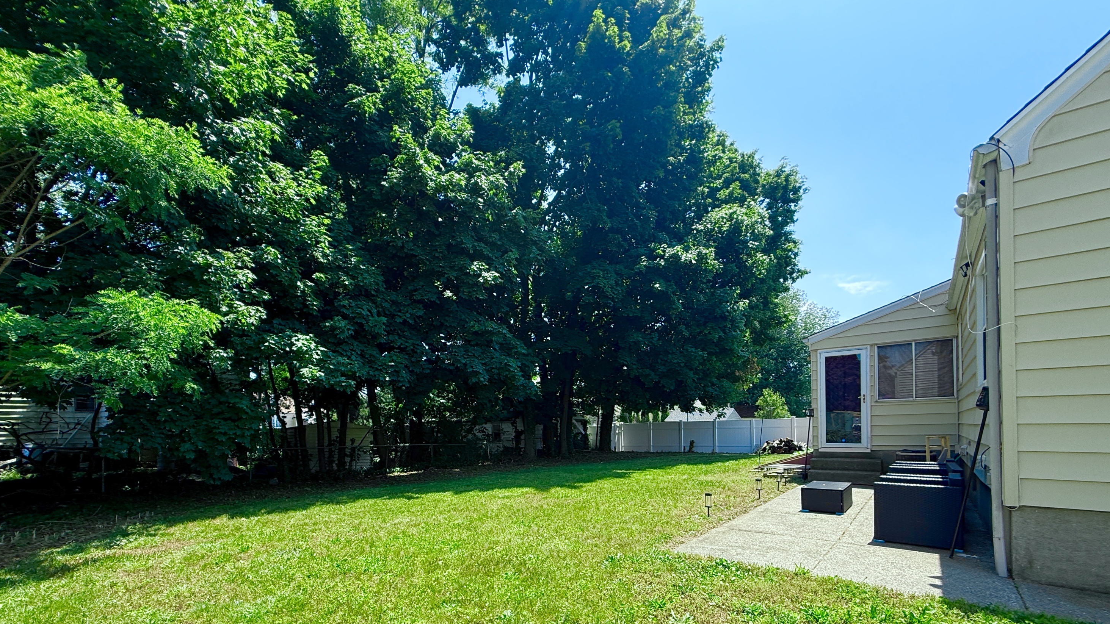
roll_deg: +1.0
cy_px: 428
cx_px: 547
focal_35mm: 16
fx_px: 471
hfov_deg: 99.4
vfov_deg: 64.9
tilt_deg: -0.4
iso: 50
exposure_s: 1/514
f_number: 2.2
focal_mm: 2.22
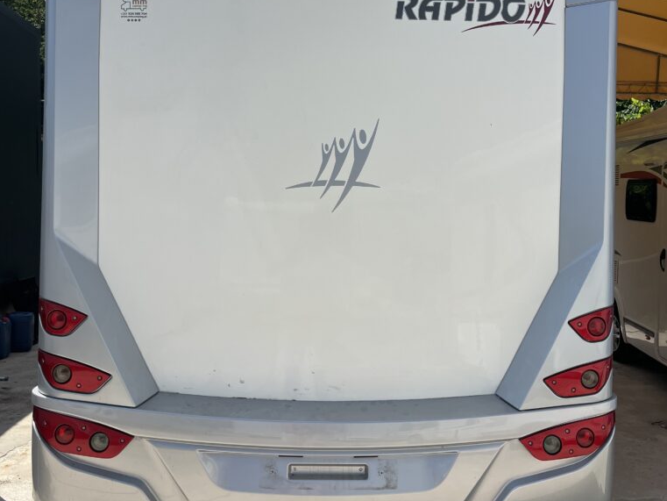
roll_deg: +2.0
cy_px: 213
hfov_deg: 52.6
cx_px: 336
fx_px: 675
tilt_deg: +0.9
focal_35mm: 35
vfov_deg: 40.6
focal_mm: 5.1
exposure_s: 1/5076
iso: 50
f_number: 1.6
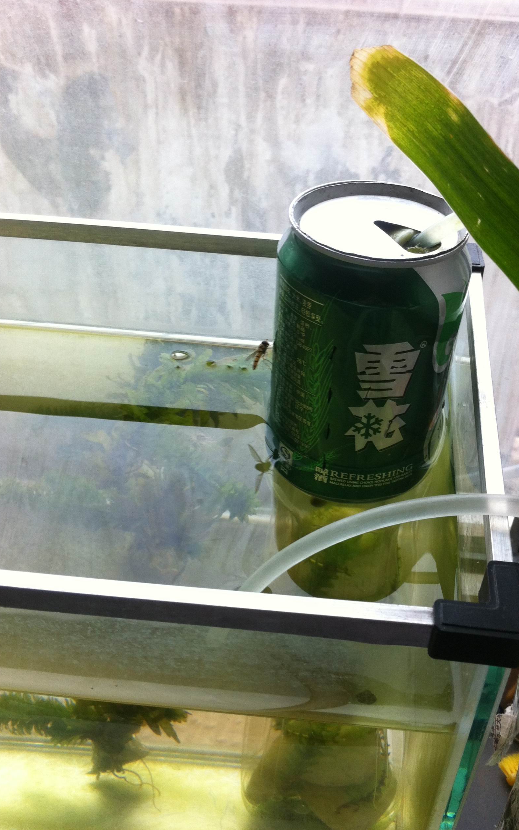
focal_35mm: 38
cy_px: 413
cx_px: 309
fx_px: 860
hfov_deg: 33.5
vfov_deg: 51.5
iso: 100
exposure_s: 1/30
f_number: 2.8
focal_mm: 3.85
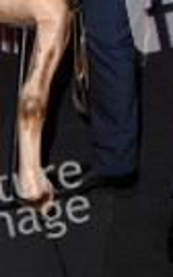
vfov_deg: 19.0
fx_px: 753
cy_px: -99
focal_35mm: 100
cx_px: 43
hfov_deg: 13.1
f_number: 6.3
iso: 5000
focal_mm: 22
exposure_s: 1/60
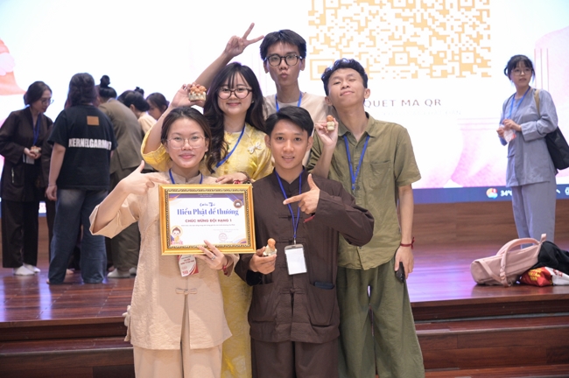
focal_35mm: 58
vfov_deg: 23.3
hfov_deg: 34.5
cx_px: 284
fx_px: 916
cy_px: 189
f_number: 4
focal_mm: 58
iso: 5000
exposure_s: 1/160
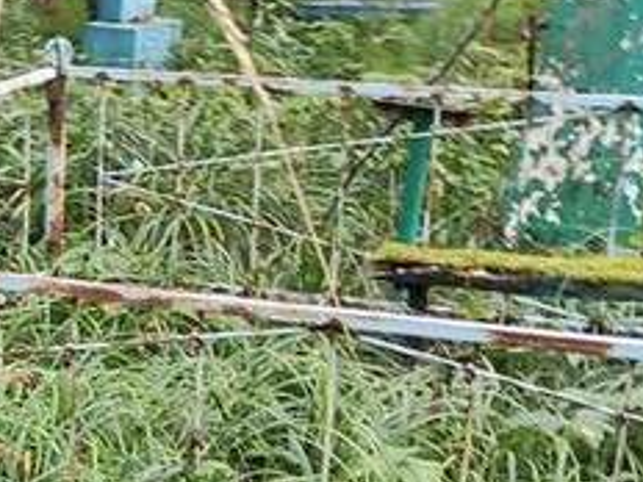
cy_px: 762
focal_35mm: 115
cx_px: -147
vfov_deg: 12.2
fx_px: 2136
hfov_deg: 16.4
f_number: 1.75
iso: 216
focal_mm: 4.77
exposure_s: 1/60
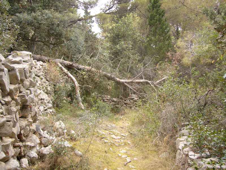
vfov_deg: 40.7
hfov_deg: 52.6
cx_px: 113
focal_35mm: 35
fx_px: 229
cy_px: 85
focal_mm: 5.8
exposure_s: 1/25
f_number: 2.8
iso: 100
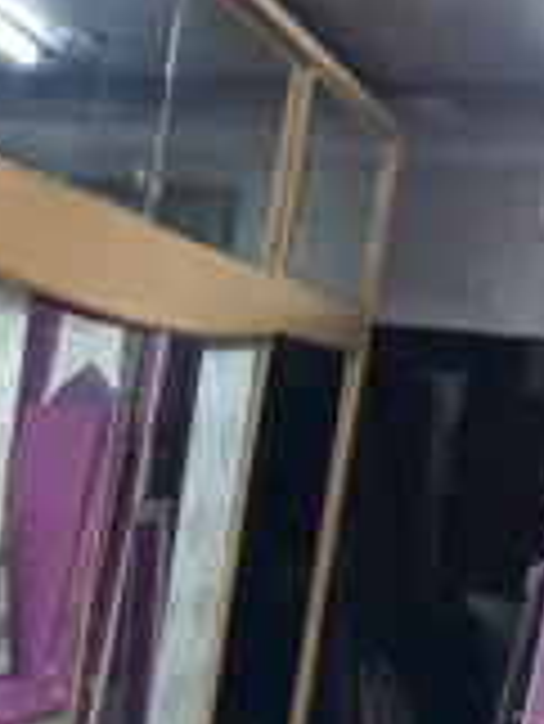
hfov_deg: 20.9
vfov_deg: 28.6
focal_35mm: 67
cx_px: -45
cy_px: 531
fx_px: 1402
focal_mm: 4
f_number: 1.8
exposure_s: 1/25
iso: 200
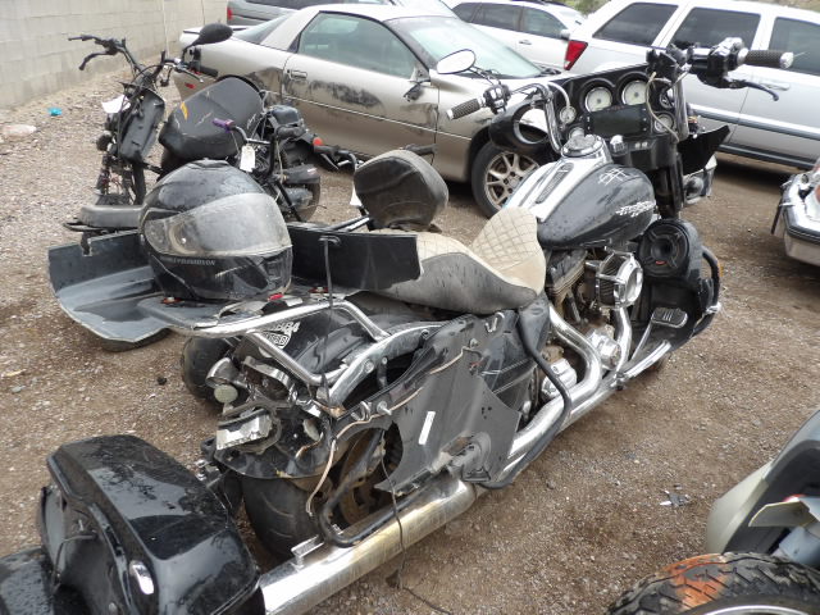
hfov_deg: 71.6
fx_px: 569
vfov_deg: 56.8
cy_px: 308
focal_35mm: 24
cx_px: 410
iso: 100
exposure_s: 1/41
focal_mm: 4.3
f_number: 3.2
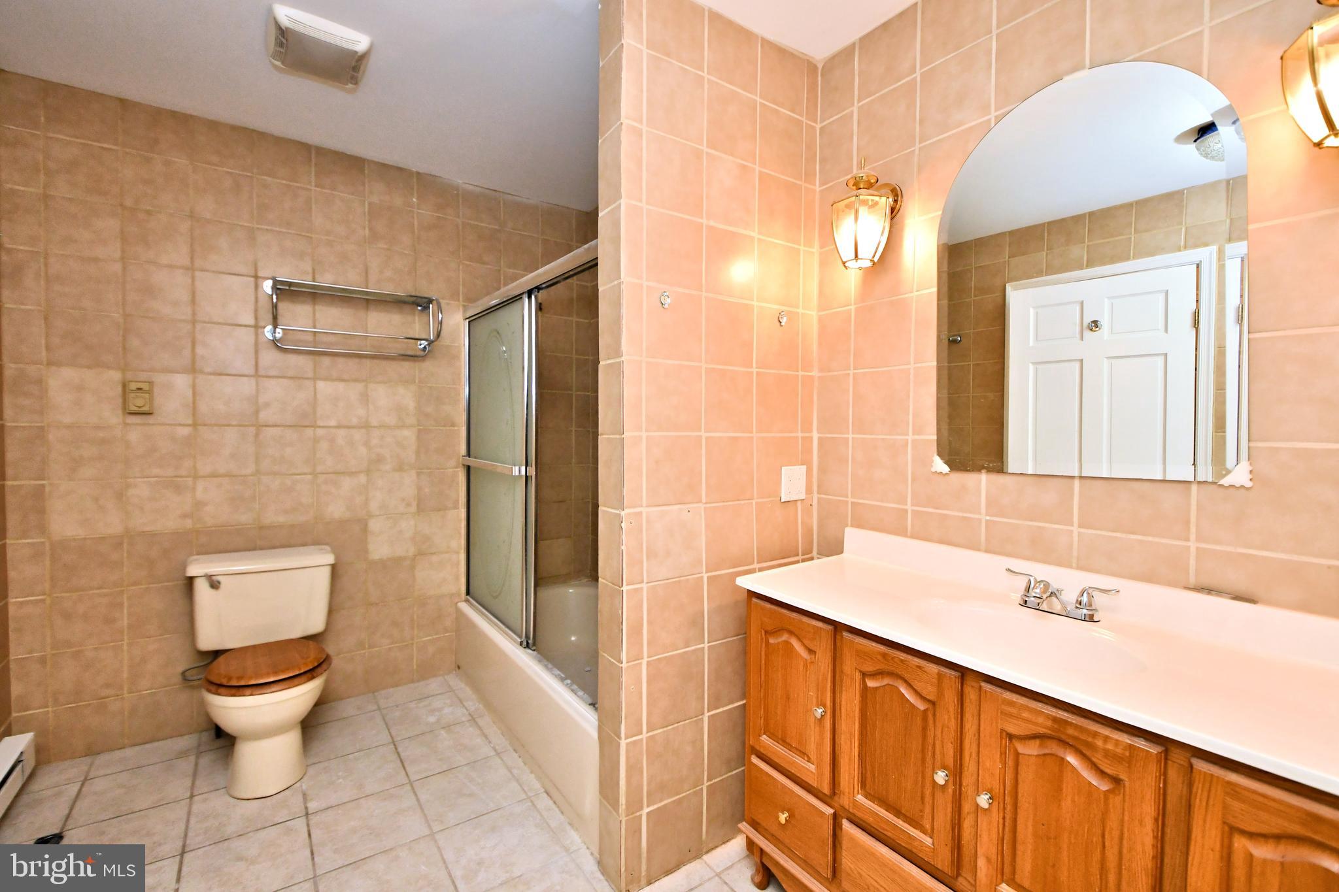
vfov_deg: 77.3
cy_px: 446
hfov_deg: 100.4
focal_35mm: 15
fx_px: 558
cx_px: 670
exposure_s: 1/250
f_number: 4.5
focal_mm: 10
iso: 1000
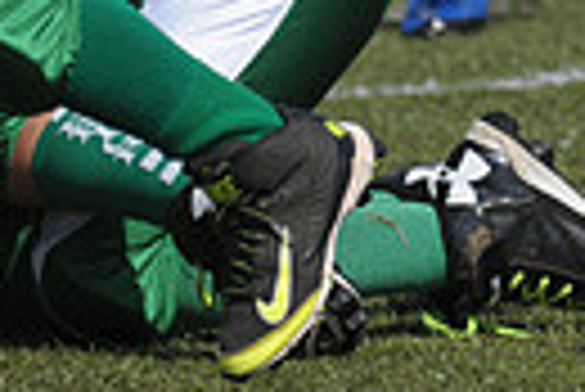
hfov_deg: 1.3
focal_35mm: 1601
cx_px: 1179
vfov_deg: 0.9
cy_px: -466
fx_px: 26045
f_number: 4
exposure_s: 1/8000
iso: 640
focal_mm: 240
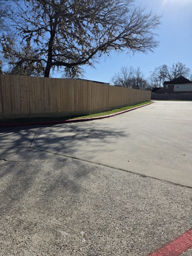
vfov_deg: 73.9
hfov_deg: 58.9
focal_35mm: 23
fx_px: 170
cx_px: 96
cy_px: 128
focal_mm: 6.25
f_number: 1.7
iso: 64
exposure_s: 1/7944
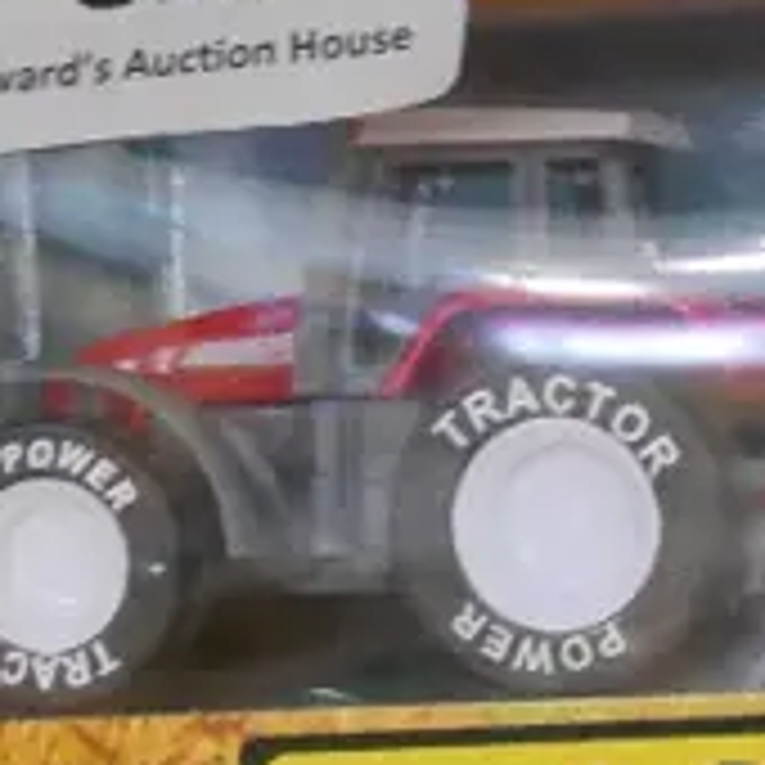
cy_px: 1303
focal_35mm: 256
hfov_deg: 6.8
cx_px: 1102
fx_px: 6401
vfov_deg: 6.7
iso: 3200
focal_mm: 24
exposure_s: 1/15
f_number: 5
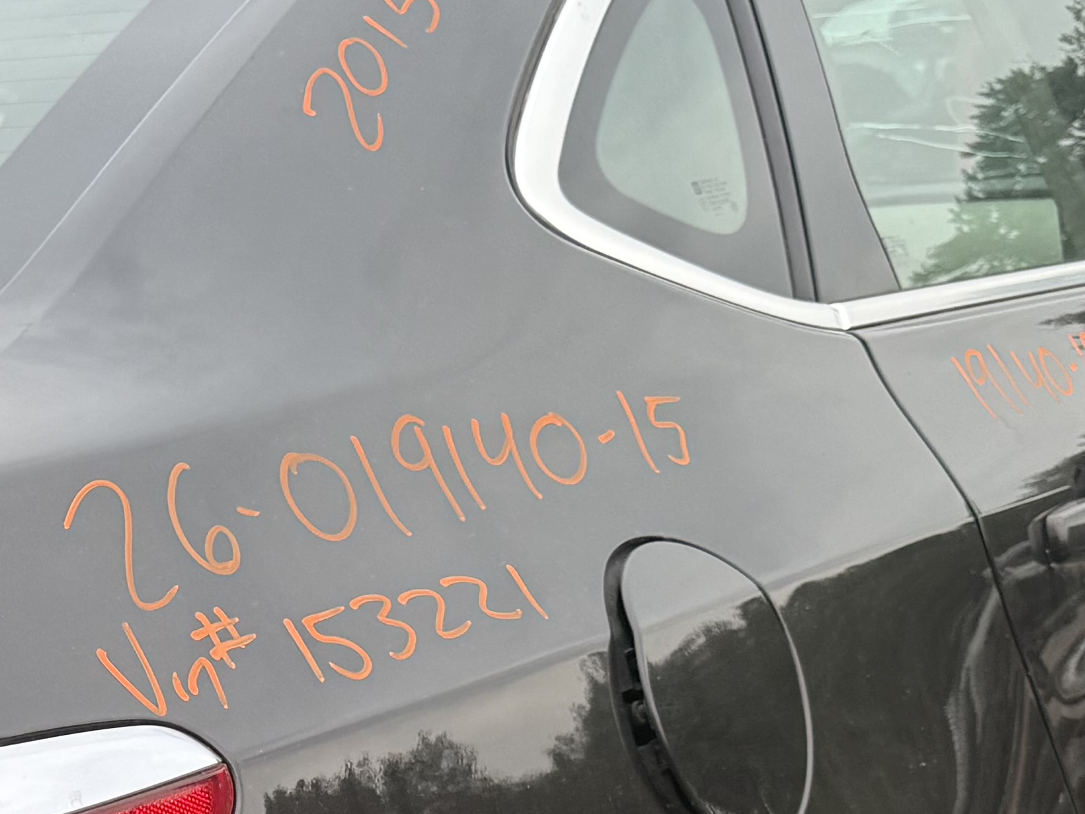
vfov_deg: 16.0
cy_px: 1083
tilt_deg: -18.5
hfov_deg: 21.3
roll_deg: +5.1
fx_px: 2727
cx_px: -128
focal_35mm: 87
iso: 100
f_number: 1.78
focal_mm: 6.76
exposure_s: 1/256
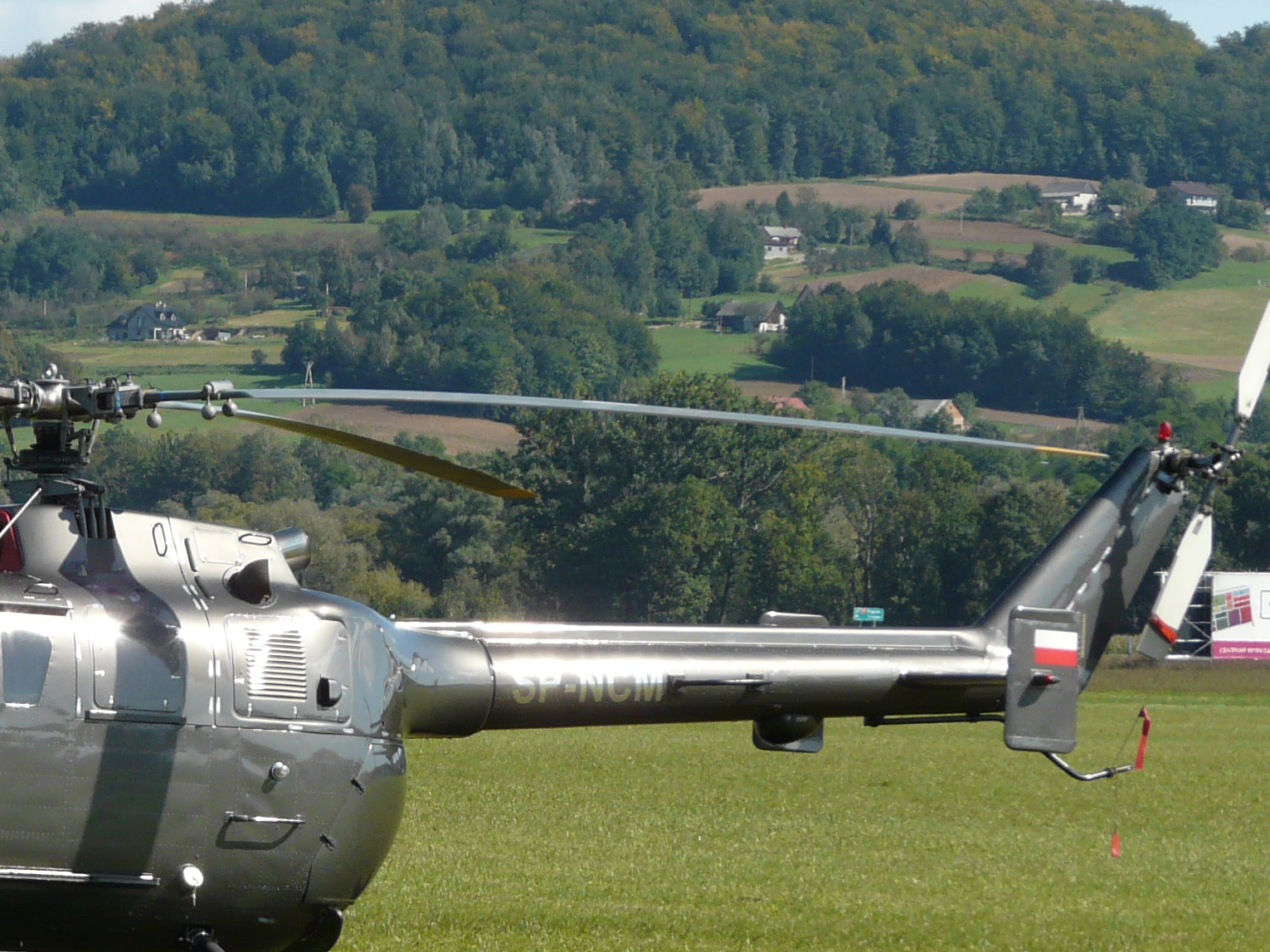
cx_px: 199
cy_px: 741
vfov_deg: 6.1
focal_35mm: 243
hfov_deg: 8.1
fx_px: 8915
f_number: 5
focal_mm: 18.8
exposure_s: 1/250
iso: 100
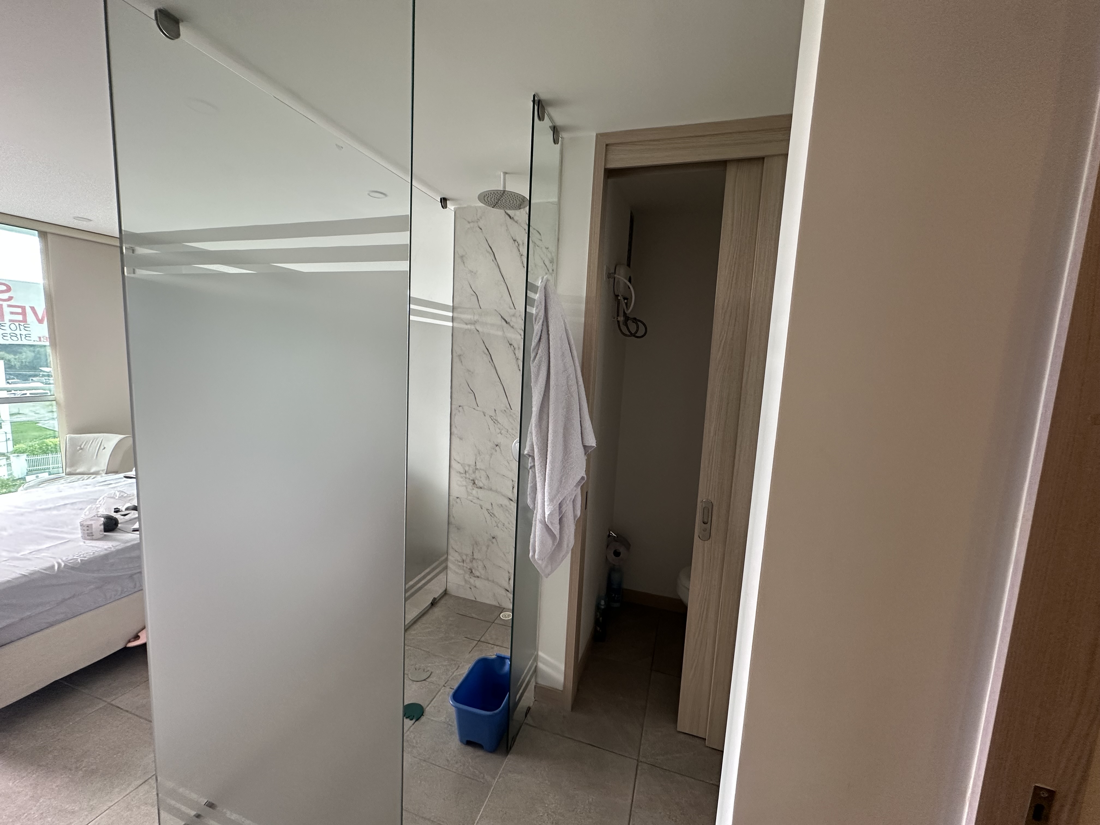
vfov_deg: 85.7
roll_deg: -3.1
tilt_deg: -6.8
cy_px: 412
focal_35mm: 14
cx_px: 550
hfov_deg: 102.1
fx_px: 445
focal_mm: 2.22
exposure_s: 1/99
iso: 160
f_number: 2.2
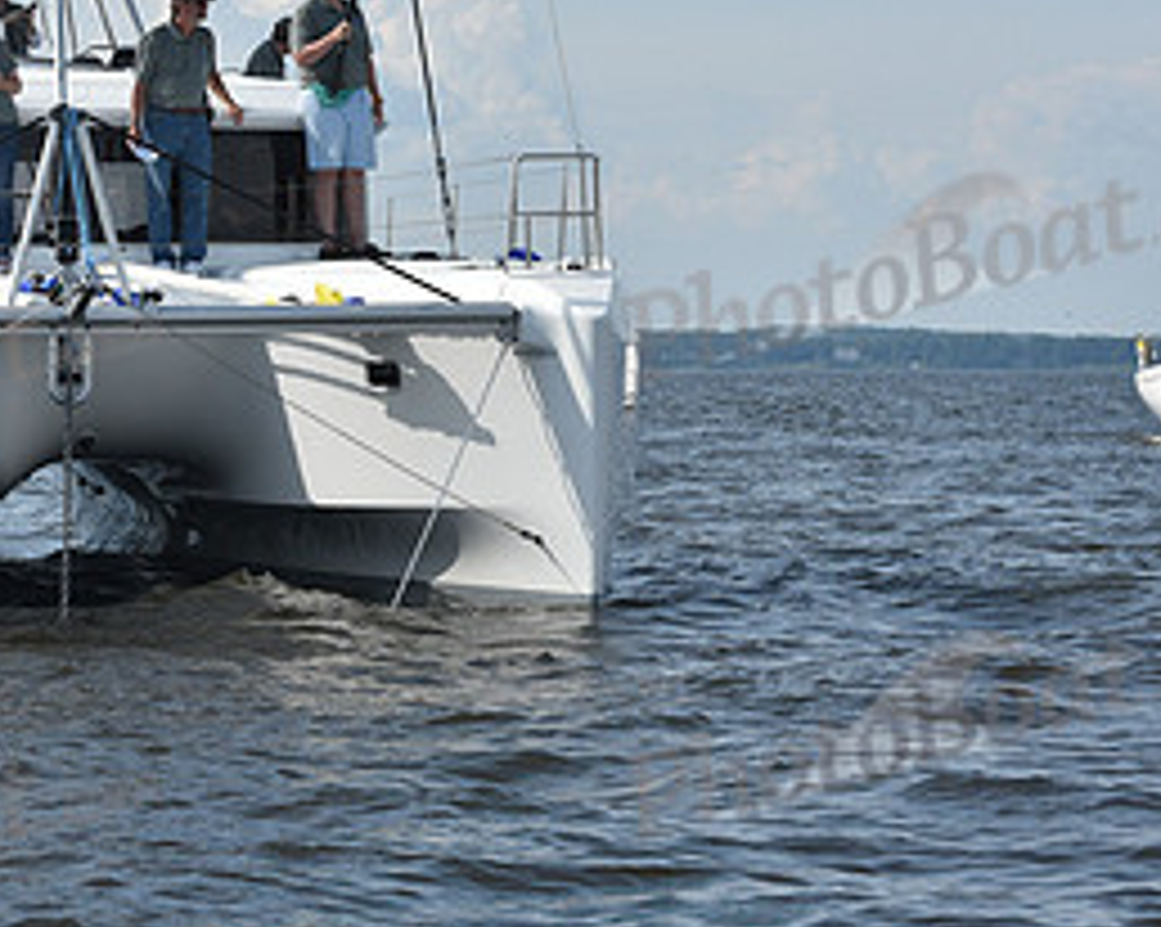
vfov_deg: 9.1
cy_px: 97
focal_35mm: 169
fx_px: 5803
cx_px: 396
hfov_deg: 11.4
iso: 320
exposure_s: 1/1250
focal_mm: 80
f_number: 8
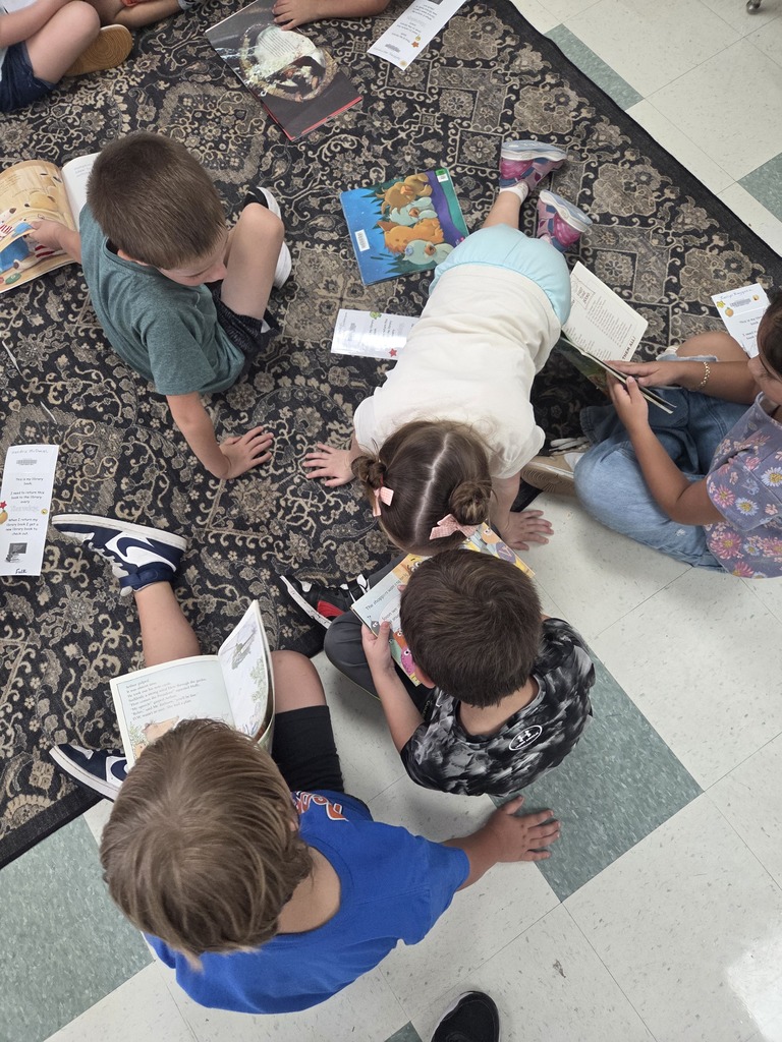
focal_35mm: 23
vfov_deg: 73.9
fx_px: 693
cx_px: 391
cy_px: 521
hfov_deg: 58.9
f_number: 1.8
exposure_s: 1/120
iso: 250
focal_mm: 5.4
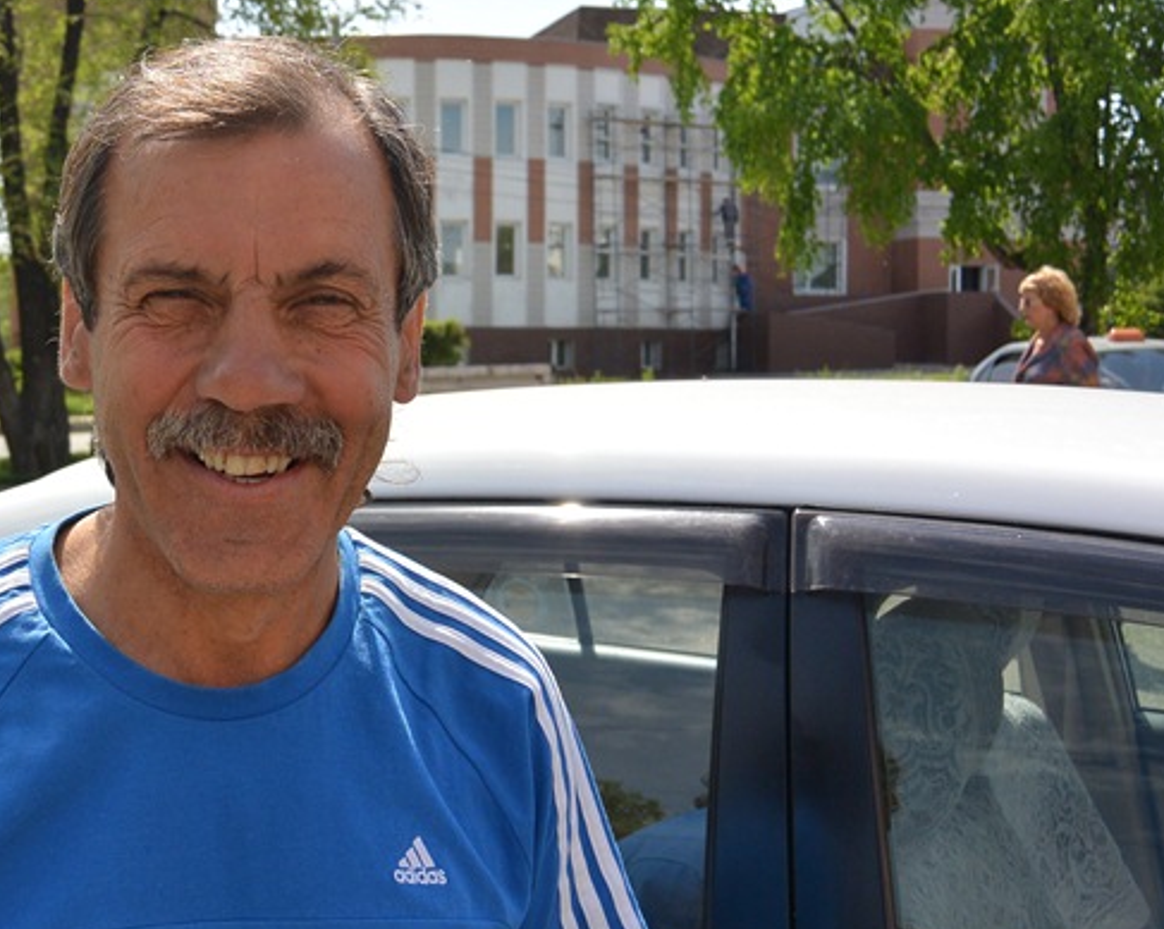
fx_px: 1756
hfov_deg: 35.4
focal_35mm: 51
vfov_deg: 29.7
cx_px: 222
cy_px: 454
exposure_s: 1/1000
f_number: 4
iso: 100
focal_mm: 12.5
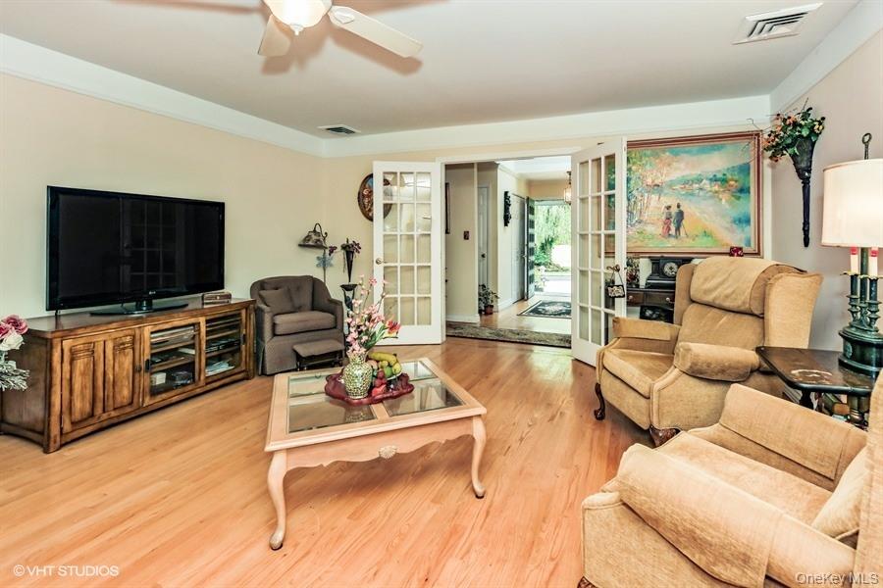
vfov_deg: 73.7
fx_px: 392
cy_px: 294
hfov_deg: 96.7
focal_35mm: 16
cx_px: 442
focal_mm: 16
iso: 400
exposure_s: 1/200
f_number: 6.3
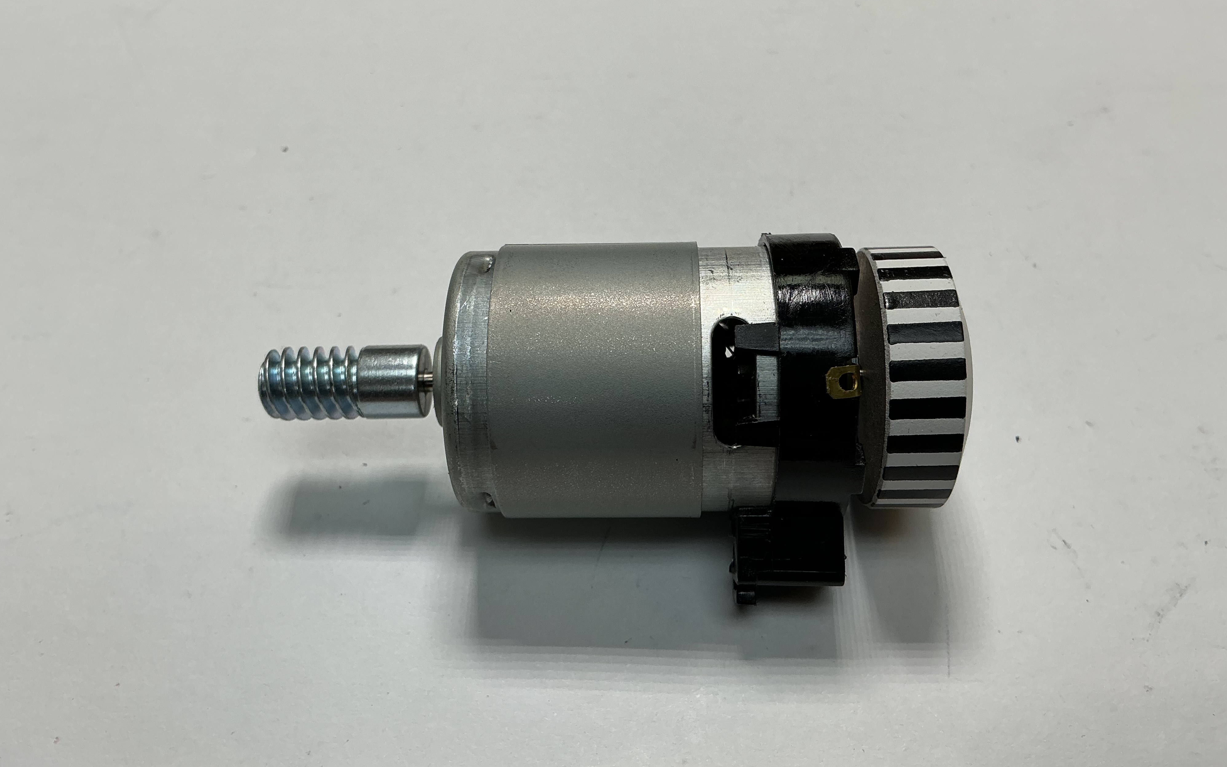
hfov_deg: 61.2
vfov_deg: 40.5
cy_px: 343
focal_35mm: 31
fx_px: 1037
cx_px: 614
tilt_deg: -55.6
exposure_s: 1/194
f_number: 1.8
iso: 20
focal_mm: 3
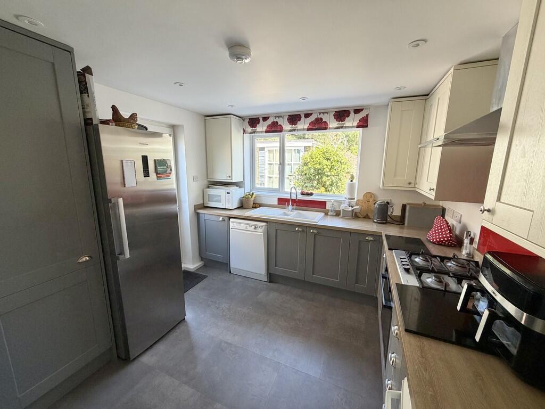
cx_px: 272
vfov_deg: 85.7
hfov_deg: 102.1
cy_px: 204
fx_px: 220
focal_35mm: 14
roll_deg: +0.0
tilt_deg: -11.6
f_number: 2.2
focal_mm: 2.22
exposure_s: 1/121
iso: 200
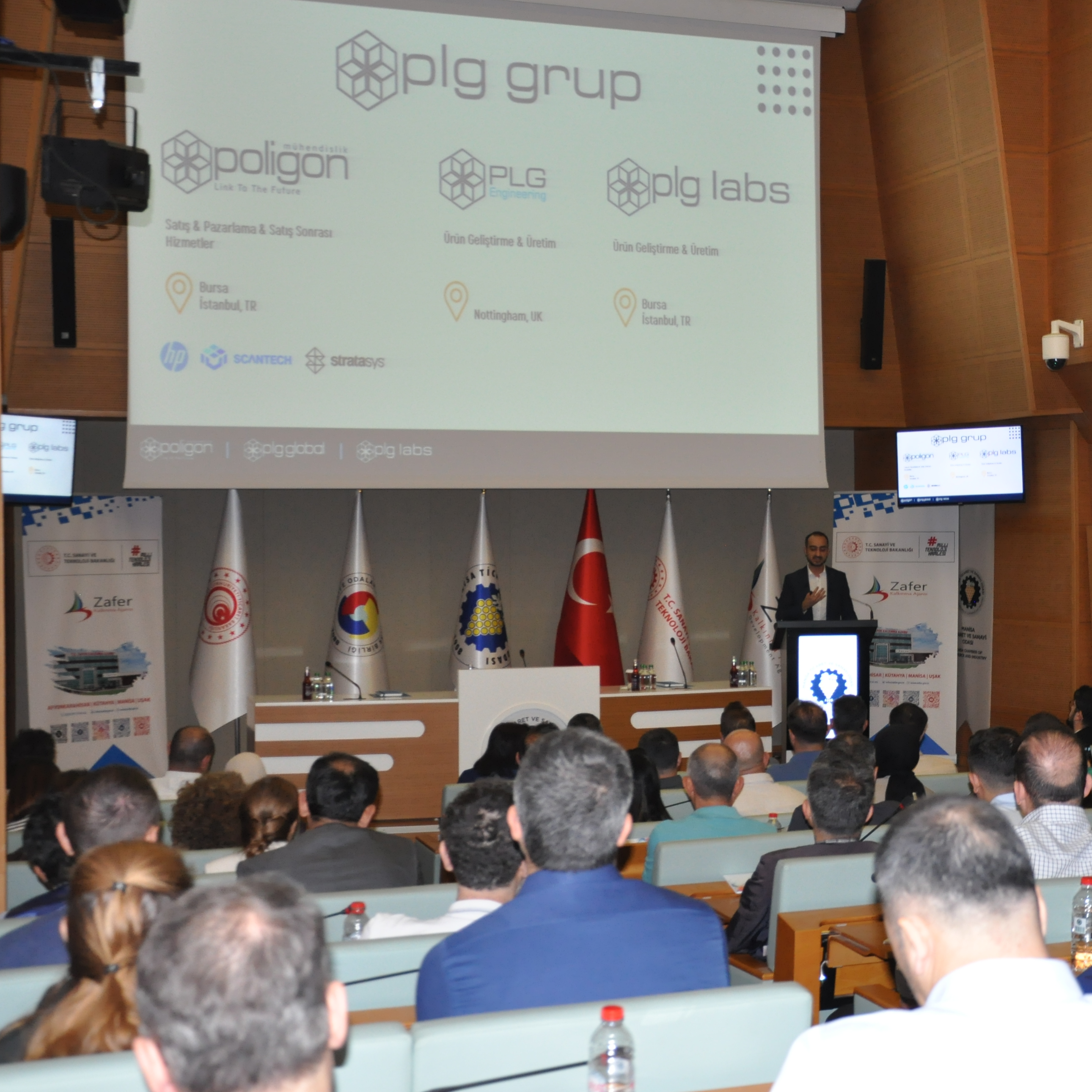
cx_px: 811
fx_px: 1963
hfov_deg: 30.6
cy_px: 515
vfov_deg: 31.1
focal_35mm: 55
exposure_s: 1/60
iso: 800
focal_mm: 26
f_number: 4
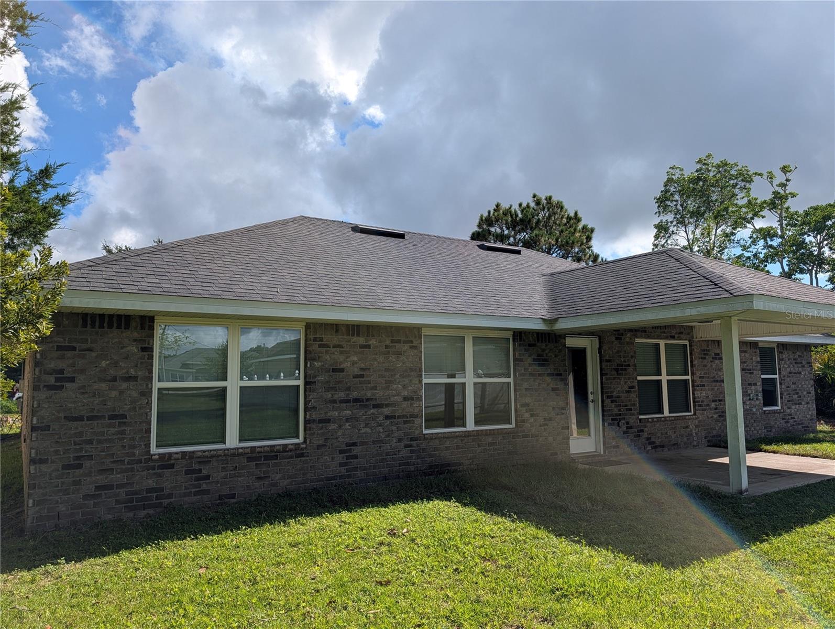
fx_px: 580
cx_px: 418
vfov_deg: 56.9
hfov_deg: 71.5
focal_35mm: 24
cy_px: 314
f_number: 1.68
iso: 22
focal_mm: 6.9
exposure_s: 1/1160
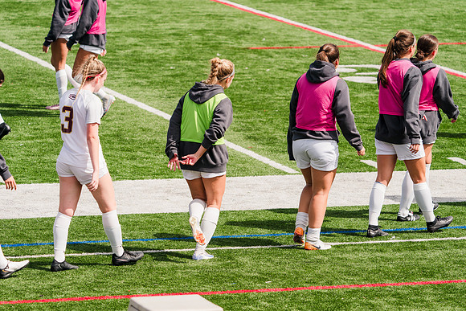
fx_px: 3094
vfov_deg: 5.8
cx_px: 233
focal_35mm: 239
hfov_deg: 8.6
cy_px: 156
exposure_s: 1/1600
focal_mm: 239
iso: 320
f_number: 5.6
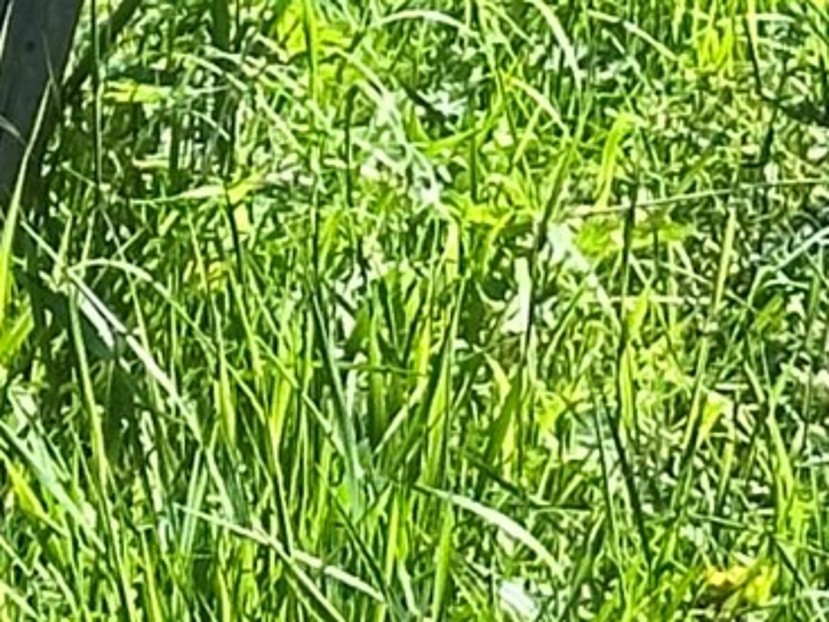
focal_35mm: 376
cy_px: -1219
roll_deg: -0.2
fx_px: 9005
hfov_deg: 5.0
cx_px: -1854
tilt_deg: -7.8
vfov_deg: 3.8
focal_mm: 6.86
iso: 64
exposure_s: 1/797
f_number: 1.78
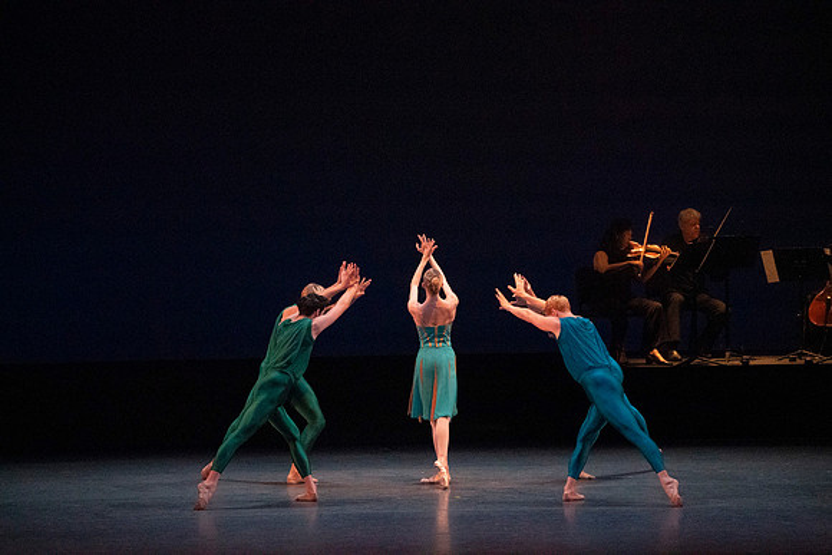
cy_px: 278
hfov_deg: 9.1
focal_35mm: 226
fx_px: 5224
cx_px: 416
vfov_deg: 6.1
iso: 25600
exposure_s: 1/400
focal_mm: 226
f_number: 8
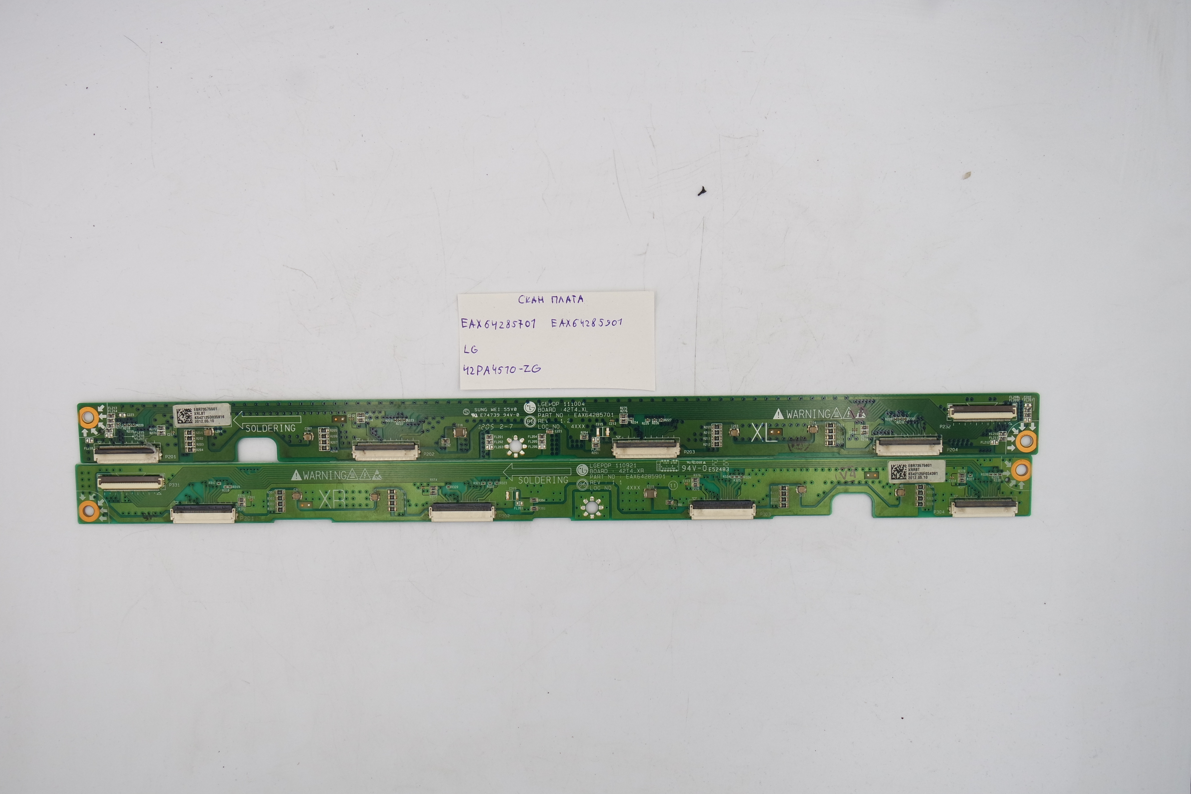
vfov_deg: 37.9
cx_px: 596
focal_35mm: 35
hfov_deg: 54.4
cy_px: 397
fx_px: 1158
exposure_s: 1/125
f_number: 5.6
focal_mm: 13
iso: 160
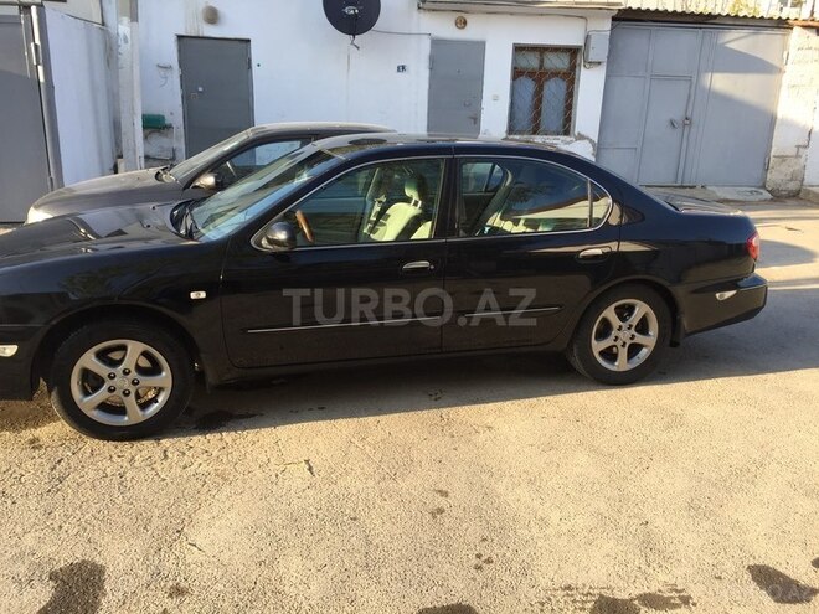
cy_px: 307
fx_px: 686
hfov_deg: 61.7
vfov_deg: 48.2
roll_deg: -2.3
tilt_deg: -16.4
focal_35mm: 29
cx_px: 410
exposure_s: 1/306
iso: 32
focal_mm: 4.15
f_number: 2.2
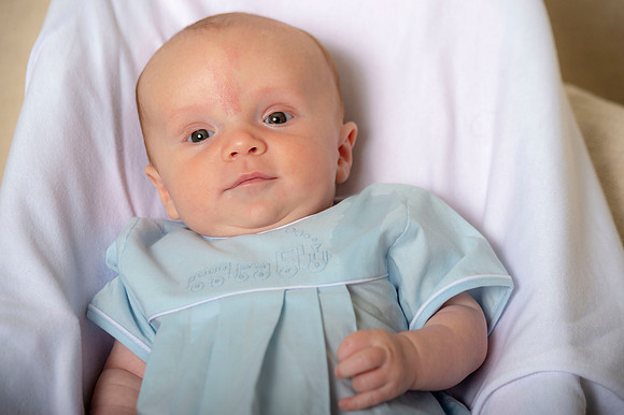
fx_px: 2858
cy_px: 208
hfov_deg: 12.5
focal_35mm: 165
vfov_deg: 8.3
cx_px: 312
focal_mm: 165
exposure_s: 1/200
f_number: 5.6
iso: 250
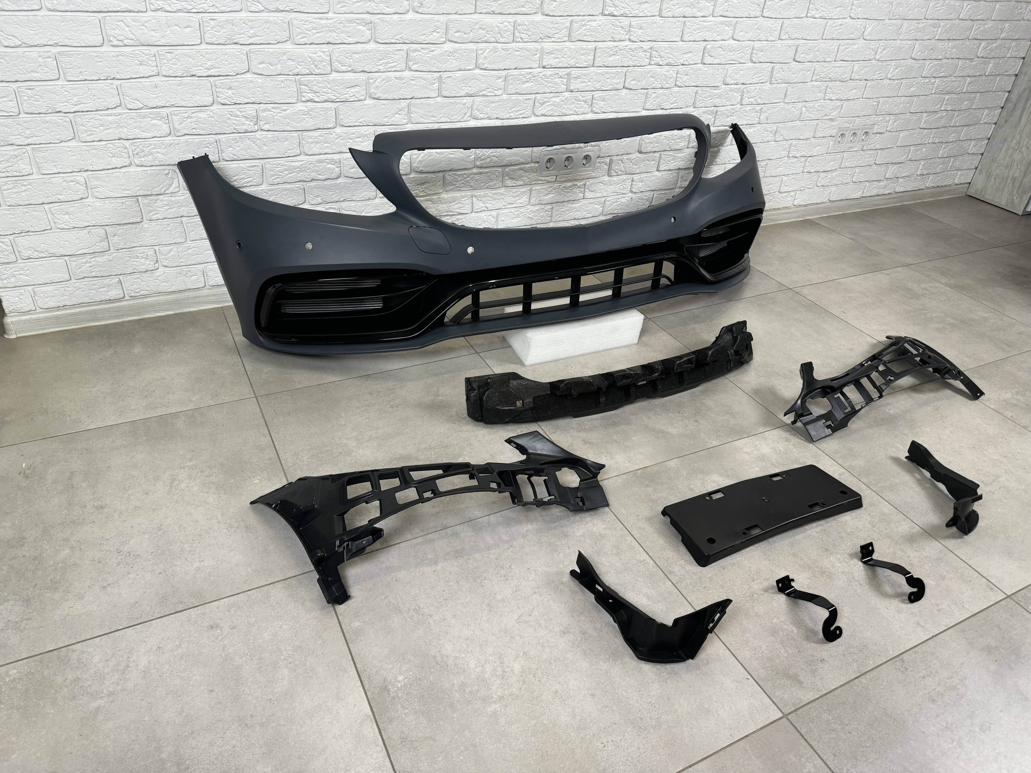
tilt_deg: -33.5
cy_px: 386
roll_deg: -4.5
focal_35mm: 24
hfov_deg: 71.6
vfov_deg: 56.8
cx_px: 516
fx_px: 715
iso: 160
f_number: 1.78
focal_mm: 6.86
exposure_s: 1/121
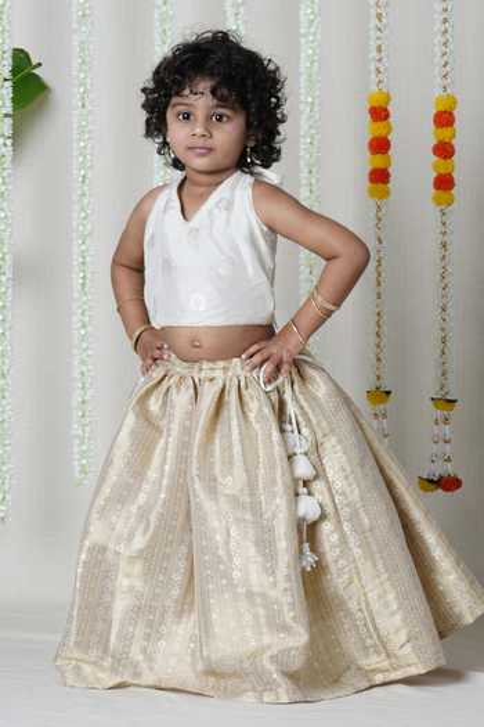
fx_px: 1412
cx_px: 242
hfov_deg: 19.5
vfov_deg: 28.8
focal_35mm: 70
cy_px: 364
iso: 125
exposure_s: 1/160
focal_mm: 70
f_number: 8
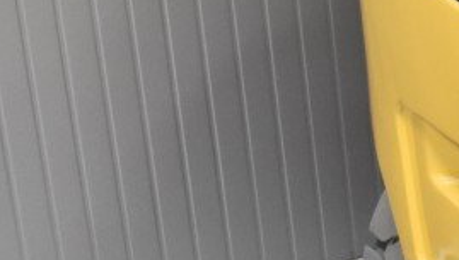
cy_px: 169
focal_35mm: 168
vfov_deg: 7.2
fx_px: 2047
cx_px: 874
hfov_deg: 11.7
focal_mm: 24
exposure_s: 1/40
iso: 1600
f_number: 4.5
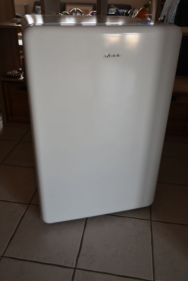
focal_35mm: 33
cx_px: 94
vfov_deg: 57.2
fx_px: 258
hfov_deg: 40.0
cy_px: 140
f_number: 4.5
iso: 400
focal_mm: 22
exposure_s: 1/80
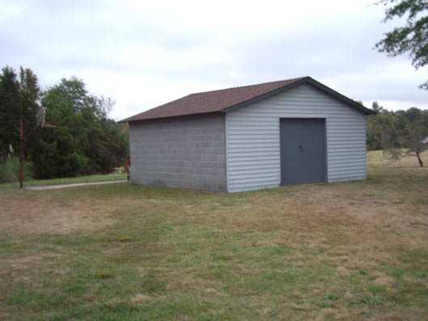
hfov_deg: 41.1
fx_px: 569
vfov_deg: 31.5
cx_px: 246
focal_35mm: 46
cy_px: 166
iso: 100
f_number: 4.3
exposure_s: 1/250
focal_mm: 6.2
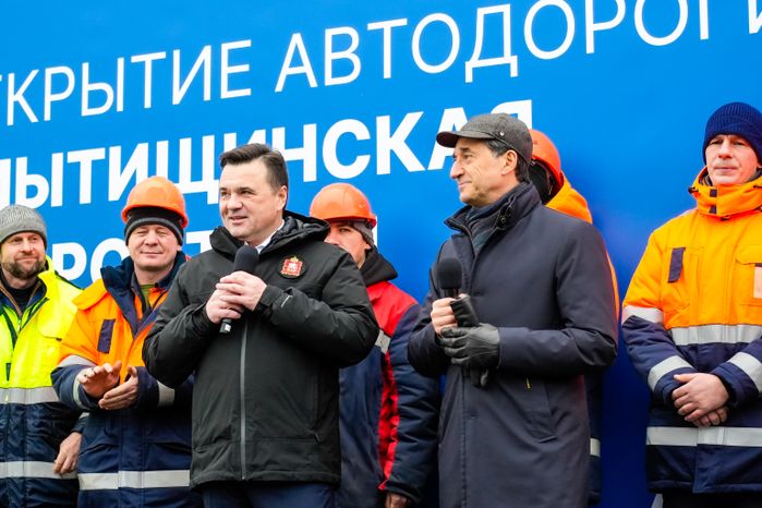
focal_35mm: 91
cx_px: 381
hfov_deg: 22.4
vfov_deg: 15.0
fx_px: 1926
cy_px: 254
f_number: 3.5
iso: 1600
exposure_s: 1/640
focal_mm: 61
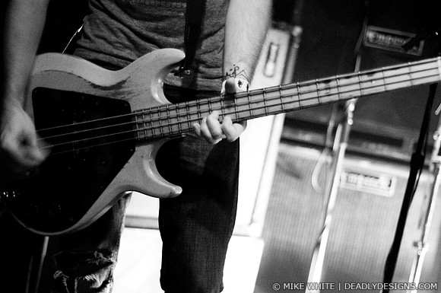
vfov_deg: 18.1
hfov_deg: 27.0
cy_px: 146
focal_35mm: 75
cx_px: 220
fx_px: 917
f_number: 1.8
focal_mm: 50
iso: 1250
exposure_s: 1/15
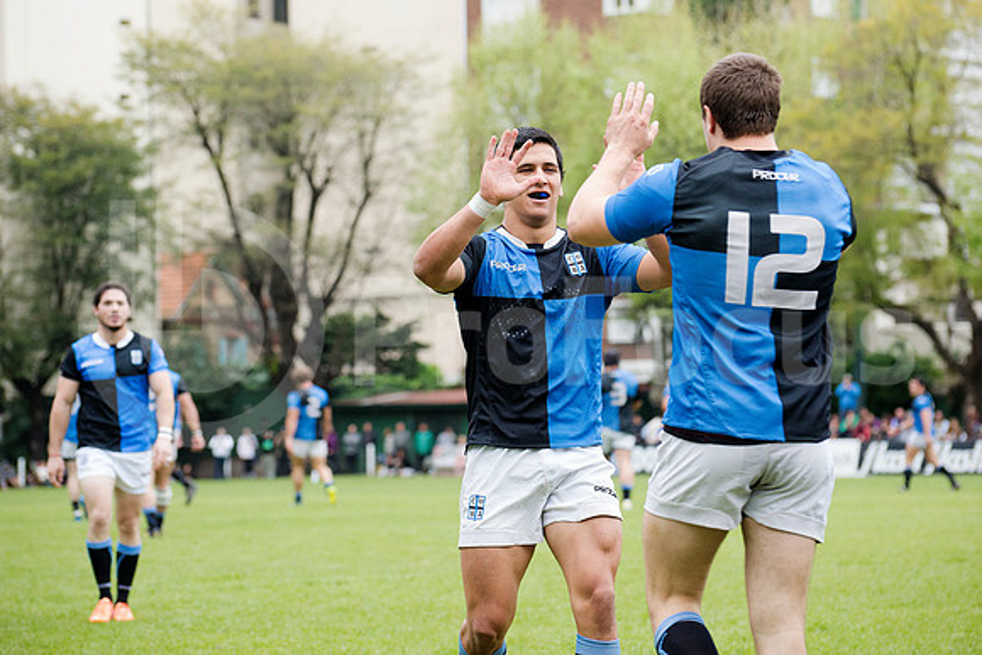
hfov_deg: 18.3
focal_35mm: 112
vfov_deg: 12.2
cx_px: 491
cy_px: 328
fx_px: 3056
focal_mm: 112
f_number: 4.8
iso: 1600
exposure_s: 1/500
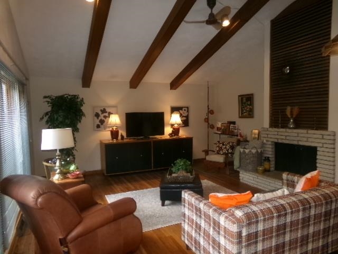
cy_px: 127
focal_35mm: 24
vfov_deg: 56.8
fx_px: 234
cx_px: 169
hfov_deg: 71.6
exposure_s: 1/34
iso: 200
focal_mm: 4.3
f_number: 3.7
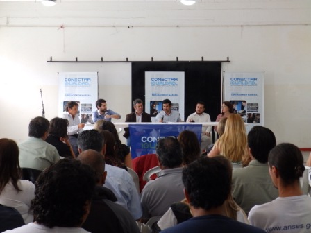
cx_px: 156
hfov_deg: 32.2
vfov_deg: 24.4
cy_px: 116
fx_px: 539
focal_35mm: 60
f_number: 4.6
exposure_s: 1/40
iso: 320
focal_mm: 10.9
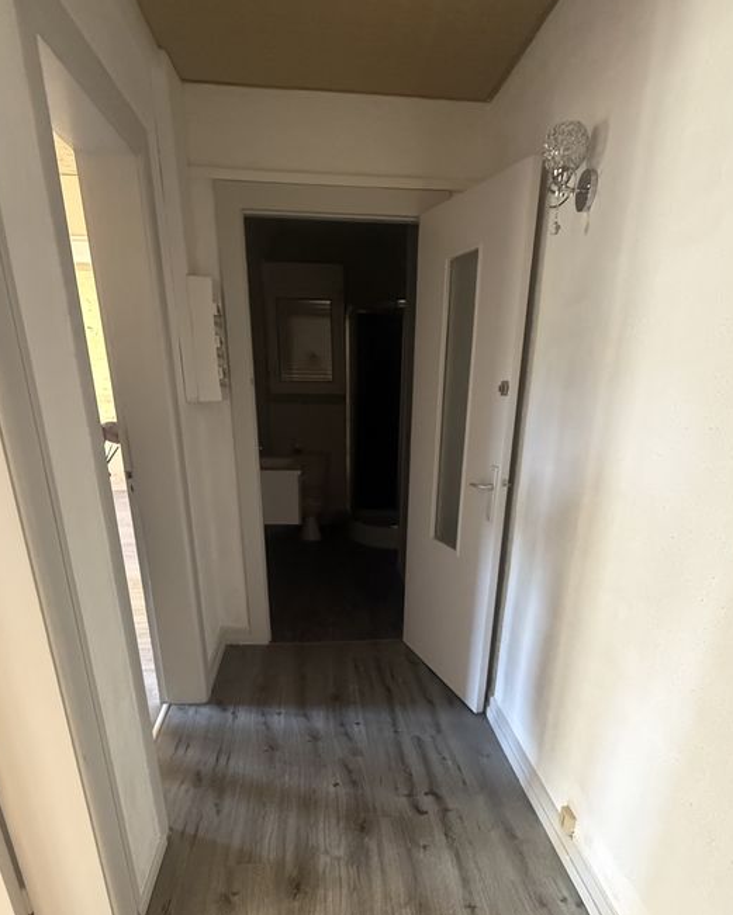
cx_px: 376
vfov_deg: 75.1
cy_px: 613
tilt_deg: -23.0
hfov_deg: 65.5
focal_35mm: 21
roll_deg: -1.7
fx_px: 569
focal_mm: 2.22
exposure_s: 1/60
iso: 800
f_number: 2.2
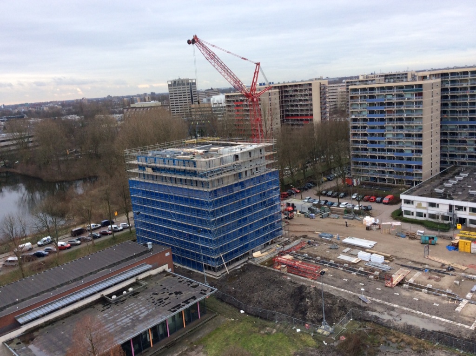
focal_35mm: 33
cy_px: 178
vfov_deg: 42.8
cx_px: 238
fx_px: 453
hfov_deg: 55.4
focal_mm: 3.3
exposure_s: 1/461
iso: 32
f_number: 2.4
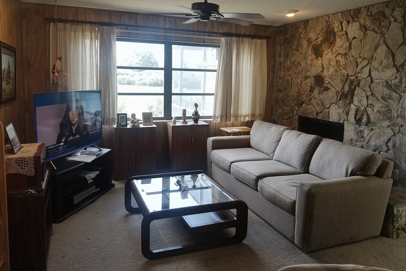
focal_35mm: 29
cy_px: 114
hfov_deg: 63.6
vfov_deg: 44.8
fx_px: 327
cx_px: 199
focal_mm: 4.75
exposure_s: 1/120
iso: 102
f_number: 1.7
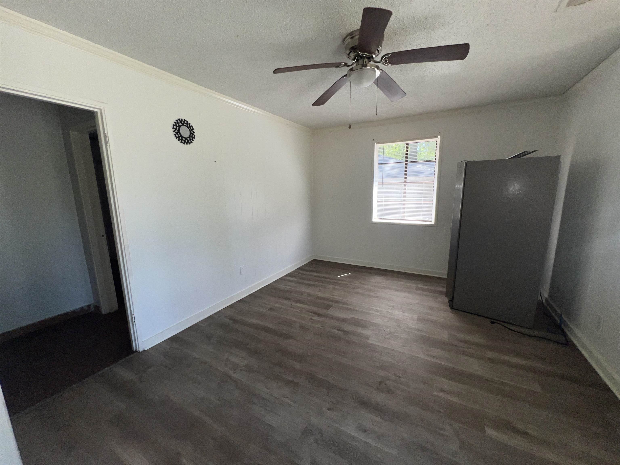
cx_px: 310
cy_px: 232
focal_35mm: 13
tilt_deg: -9.8
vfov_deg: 89.9
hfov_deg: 106.2
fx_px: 233
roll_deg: +0.8
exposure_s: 1/161
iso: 25
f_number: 1.8
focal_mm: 1.57
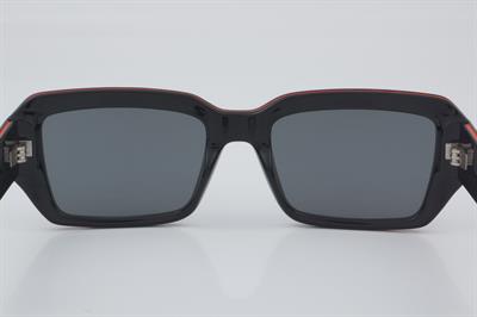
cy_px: 158
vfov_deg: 16.5
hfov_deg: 24.6
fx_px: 1092
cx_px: 238
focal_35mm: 82
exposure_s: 1/4
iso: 100
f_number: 32
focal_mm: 55
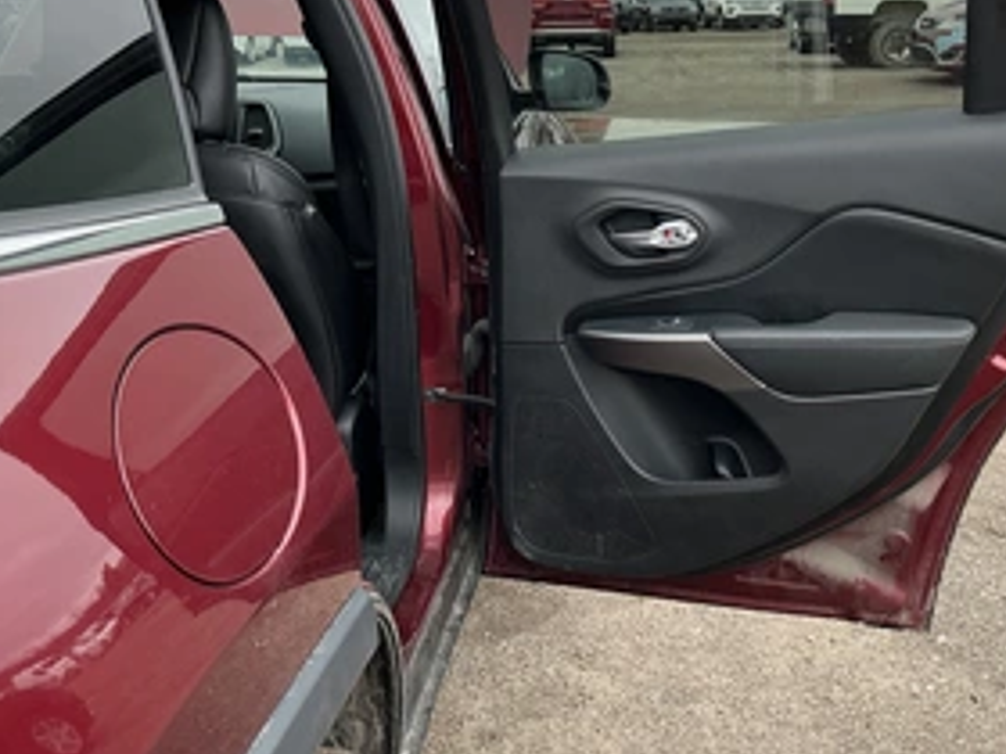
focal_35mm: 40
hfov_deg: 46.8
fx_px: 1162
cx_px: 535
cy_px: 237
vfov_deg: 35.5
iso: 20
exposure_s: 1/122
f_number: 1.8
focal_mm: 3
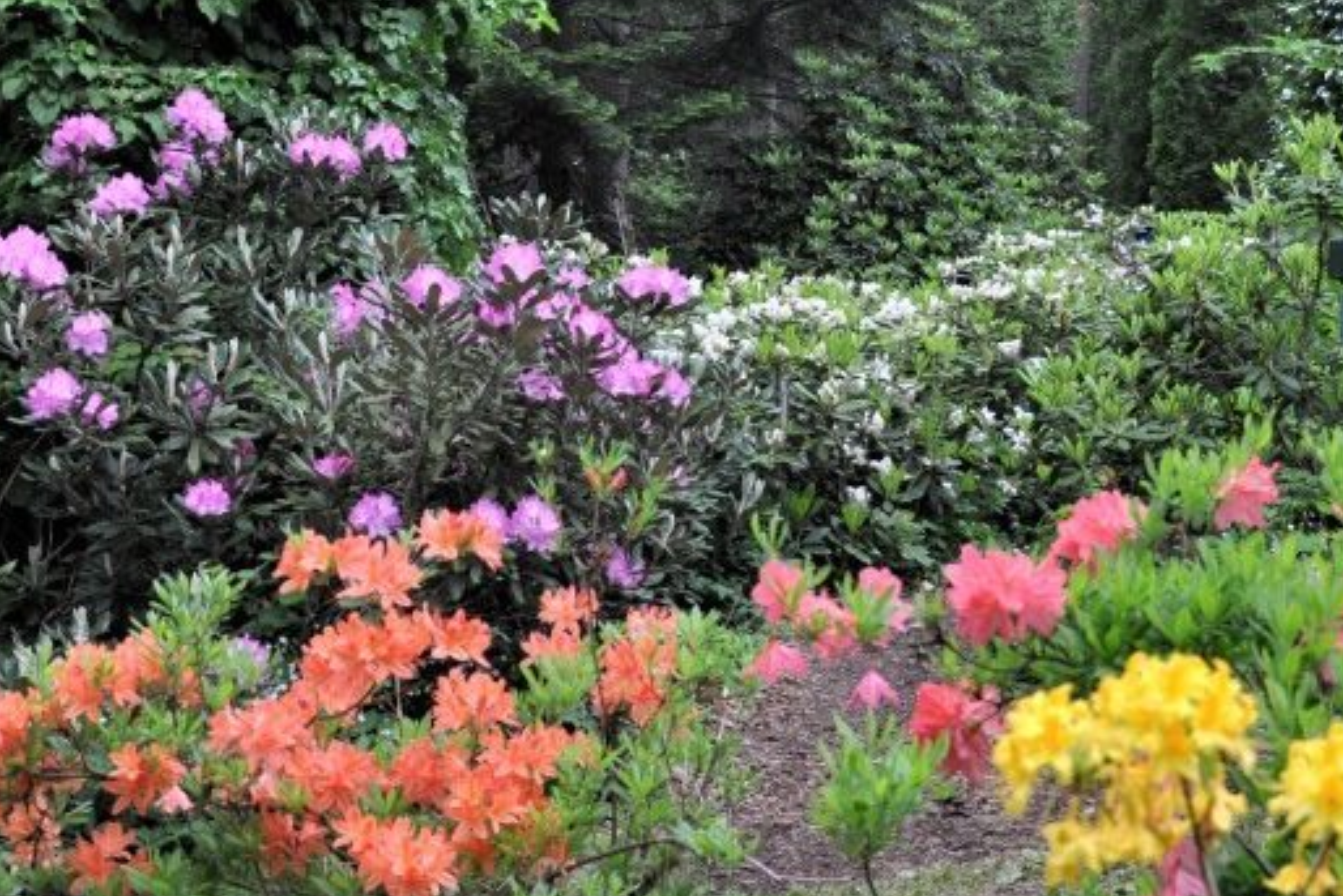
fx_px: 2612
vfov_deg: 19.5
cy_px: 430
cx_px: 964
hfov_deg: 28.5
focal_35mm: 70
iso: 640
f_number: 5.6
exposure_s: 1/125
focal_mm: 24
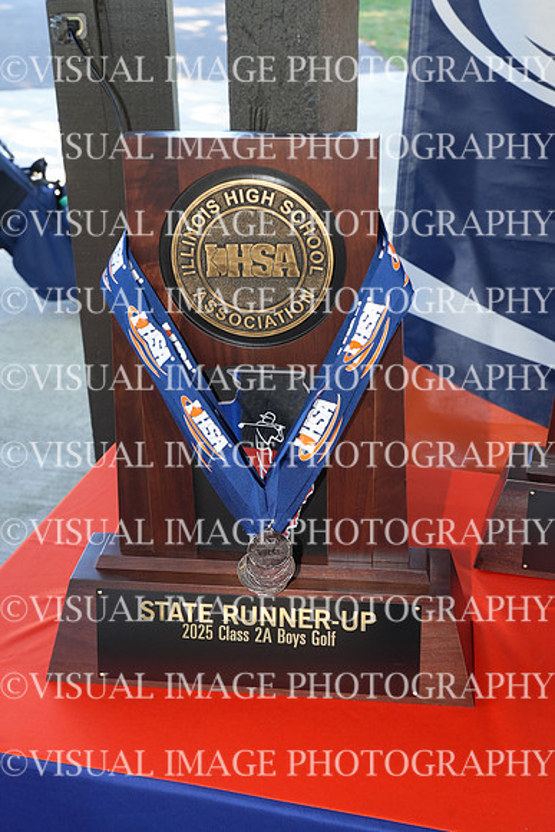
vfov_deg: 41.1
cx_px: 278
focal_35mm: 48
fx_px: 1109
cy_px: 416
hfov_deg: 28.1
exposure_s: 1/125
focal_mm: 48
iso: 1000
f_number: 8
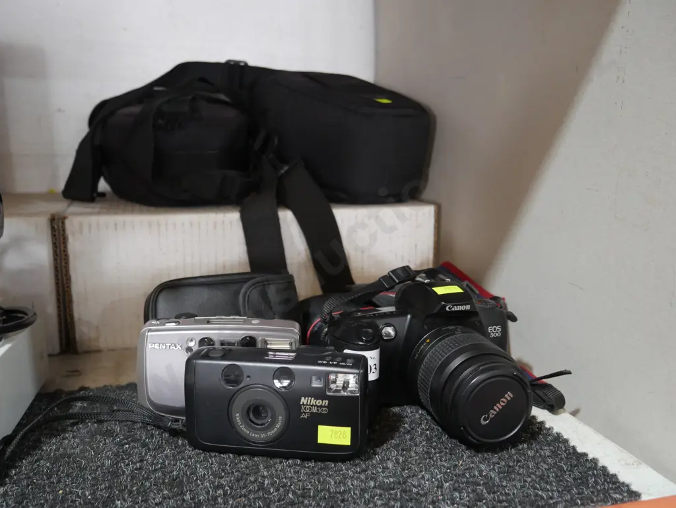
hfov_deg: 56.8
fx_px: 625
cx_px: 338
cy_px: 254
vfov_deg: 44.2
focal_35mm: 32
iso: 1000
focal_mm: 16
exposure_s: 1/60
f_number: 3.6
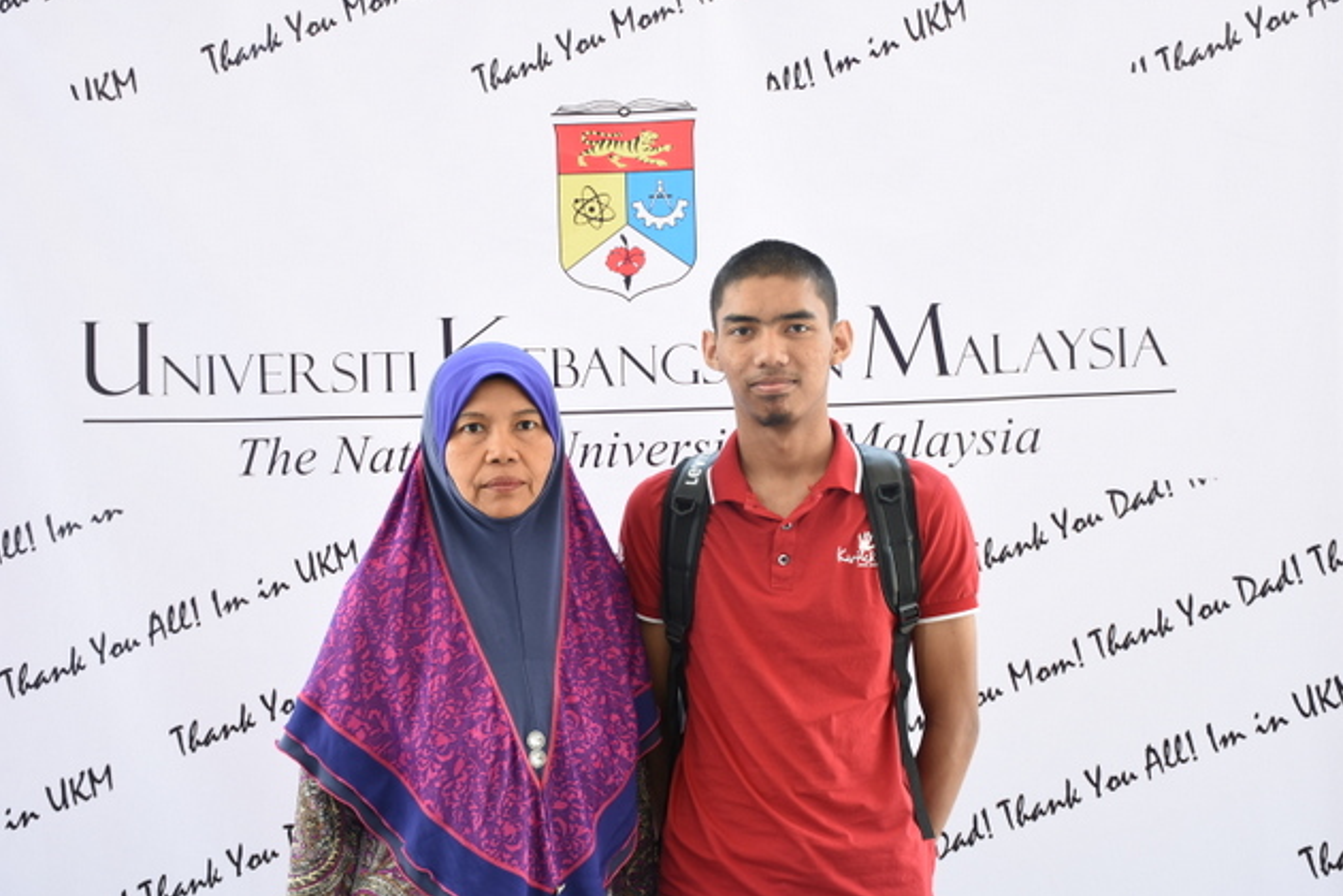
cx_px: 680
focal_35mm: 58
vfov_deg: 23.4
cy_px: 444
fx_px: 2164
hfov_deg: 34.5
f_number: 5
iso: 320
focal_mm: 38
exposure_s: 1/60
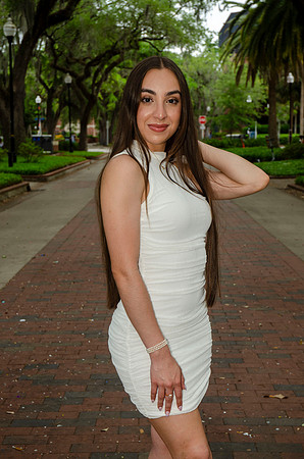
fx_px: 763
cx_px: 152
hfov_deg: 22.5
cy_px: 230
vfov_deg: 33.5
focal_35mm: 60
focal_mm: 40
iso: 100
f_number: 5.6
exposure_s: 1/250
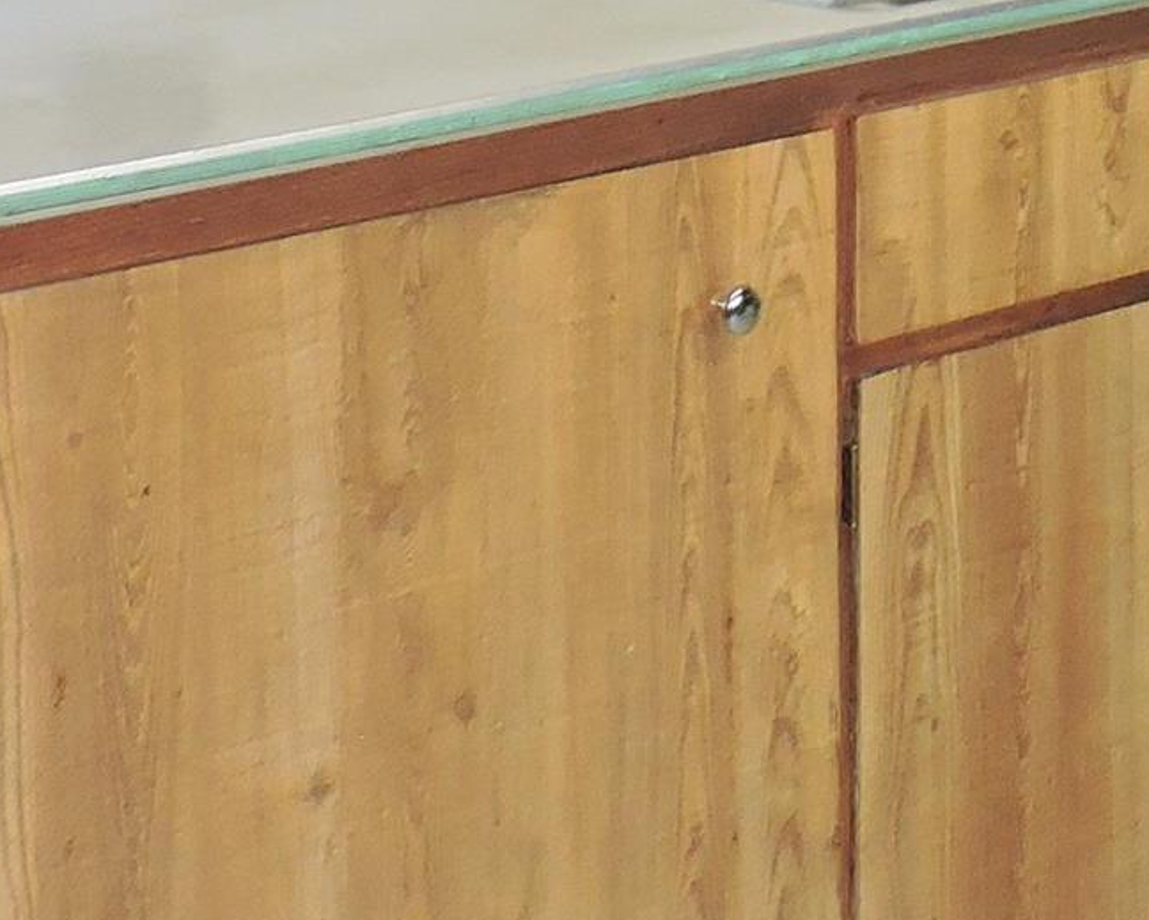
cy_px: -599
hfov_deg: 16.9
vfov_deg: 12.9
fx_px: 3776
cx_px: 1172
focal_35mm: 111
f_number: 3
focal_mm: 4.3
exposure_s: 1/30
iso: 200
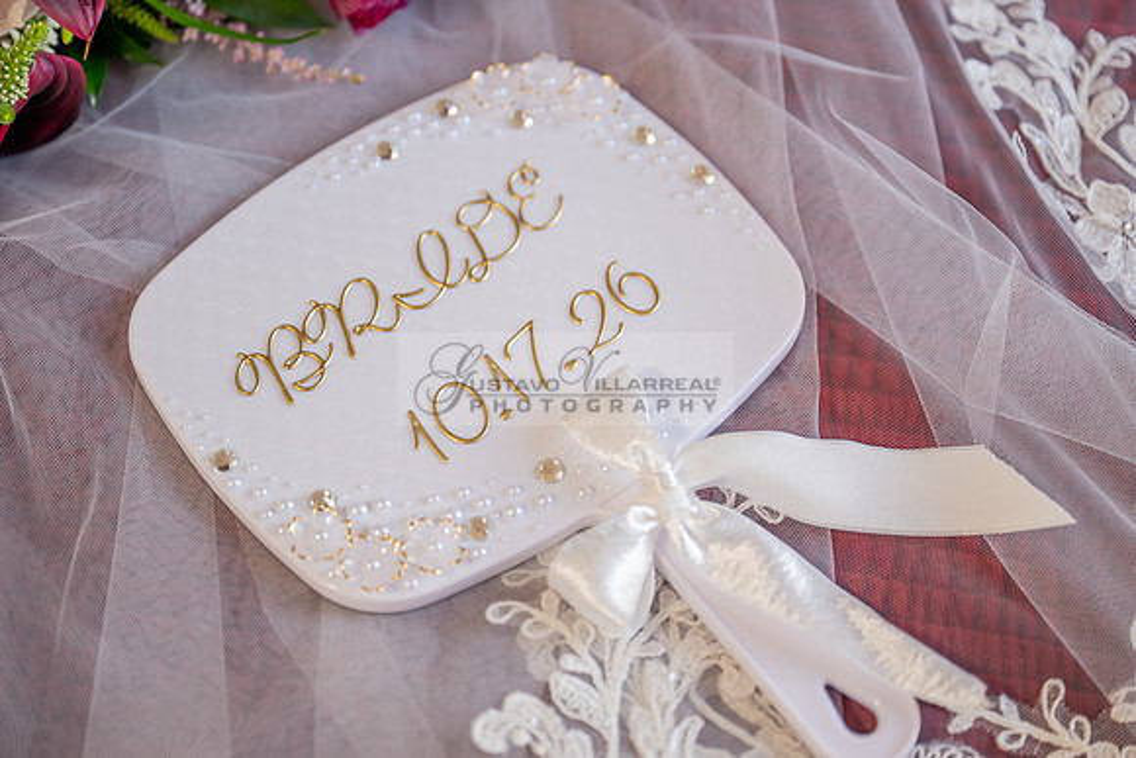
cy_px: 379
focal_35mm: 70
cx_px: 568
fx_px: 2209
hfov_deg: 28.8
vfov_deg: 19.5
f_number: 2.8
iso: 640
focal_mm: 70
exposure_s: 1/200
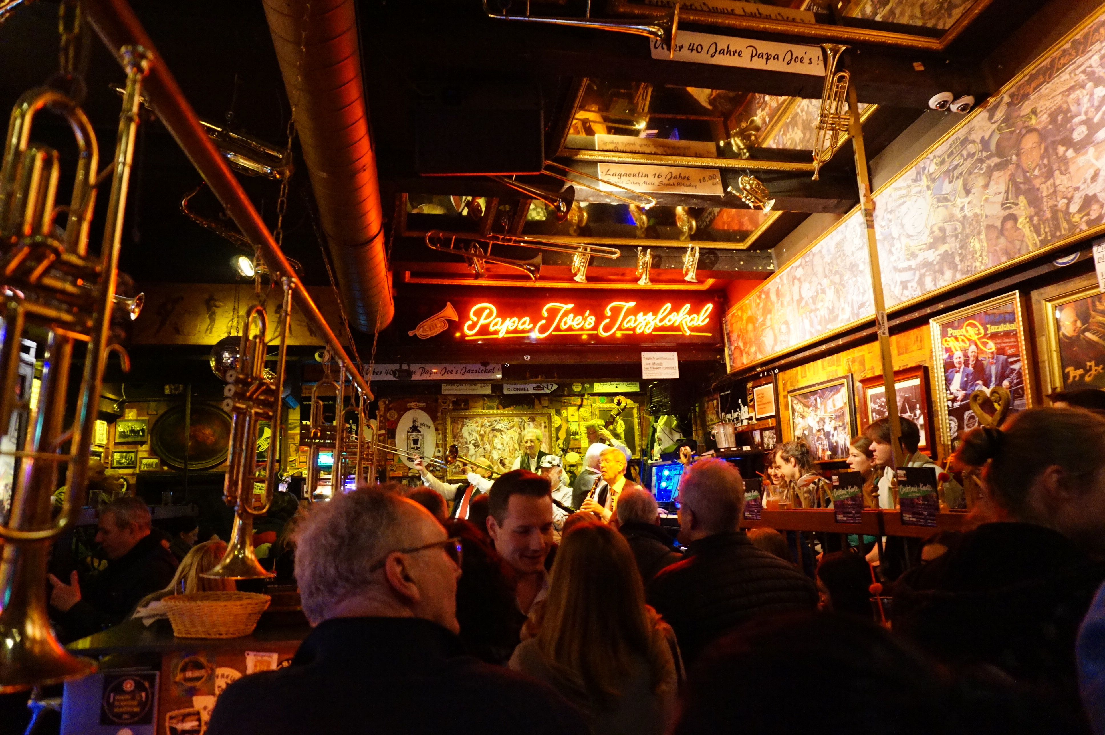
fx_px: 736
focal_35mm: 24
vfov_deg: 53.1
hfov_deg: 73.8
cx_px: 552
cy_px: 368
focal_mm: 16
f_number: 3.5
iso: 3200
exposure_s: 1/40
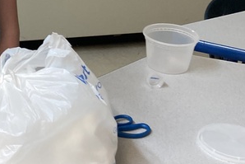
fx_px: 681
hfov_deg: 19.3
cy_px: -32
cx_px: -42
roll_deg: -0.4
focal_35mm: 100
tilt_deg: -16.3
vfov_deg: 13.3
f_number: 1.8
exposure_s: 1/60
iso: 125
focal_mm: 3.99
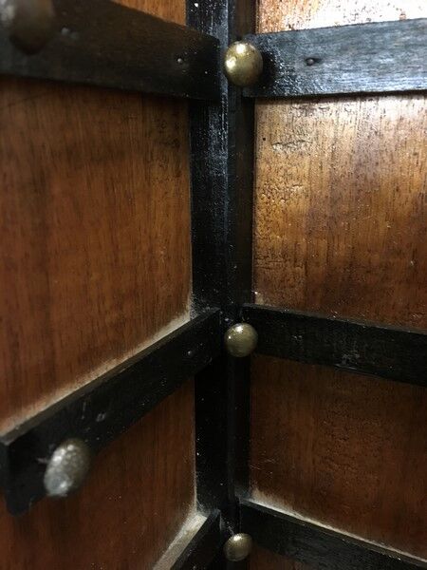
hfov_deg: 48.2
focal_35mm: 29
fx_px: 477
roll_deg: +1.3
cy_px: 285
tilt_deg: -18.2
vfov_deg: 61.7
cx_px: 214
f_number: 2.2
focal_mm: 4.15
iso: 400
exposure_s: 1/17
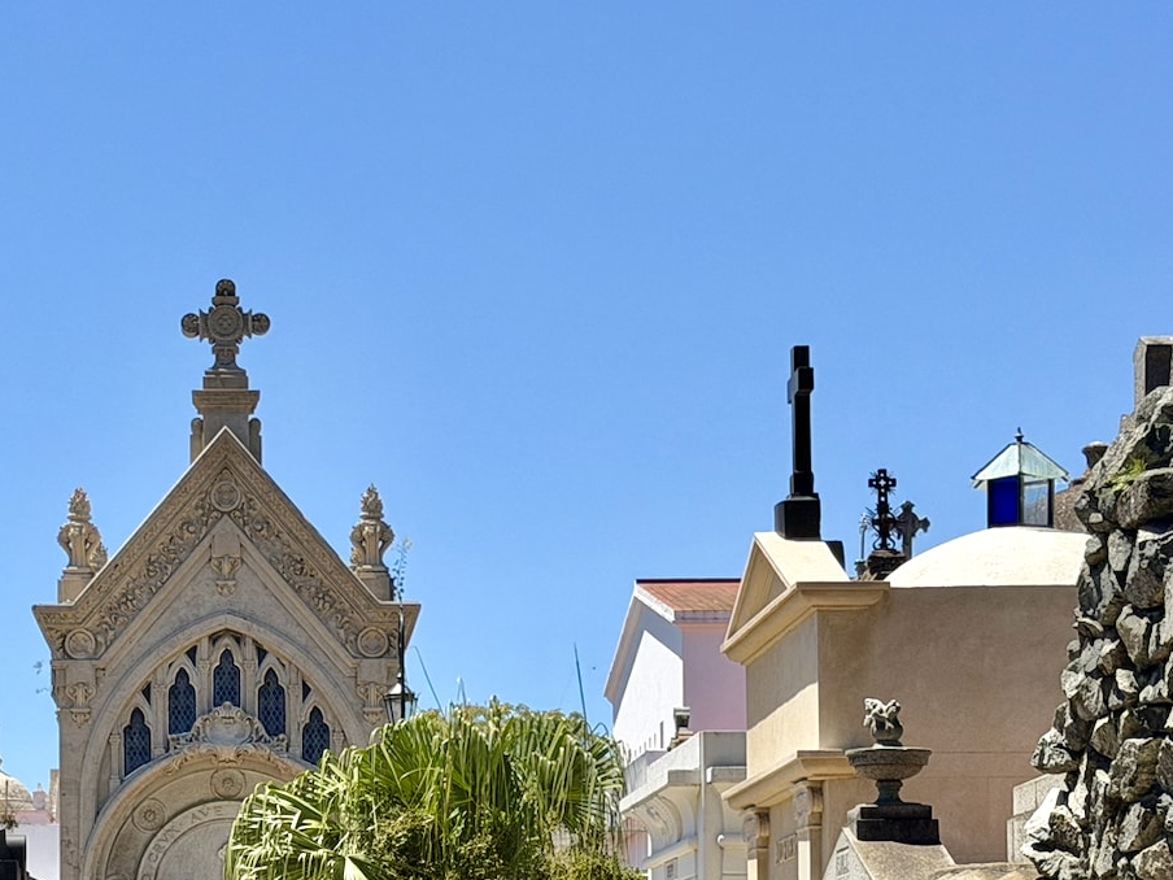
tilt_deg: +2.8
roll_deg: -0.1
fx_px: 3456
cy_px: 896
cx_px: 245
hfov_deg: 19.1
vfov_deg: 14.3
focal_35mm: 102
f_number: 1.78
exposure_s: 1/4587
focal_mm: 6.76
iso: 64
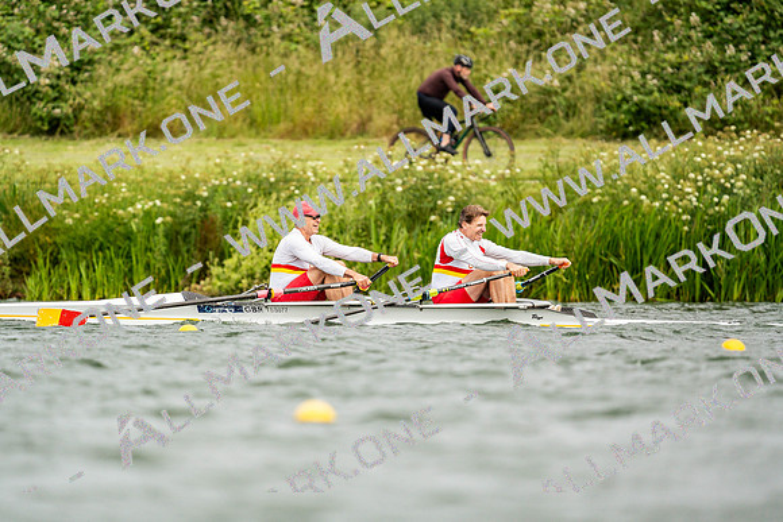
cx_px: 392
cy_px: 261
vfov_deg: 2.3
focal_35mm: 600
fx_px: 13052
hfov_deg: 3.4
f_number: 6.3
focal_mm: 600
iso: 640
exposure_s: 1/2000
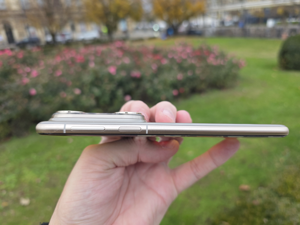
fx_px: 199
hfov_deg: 73.9
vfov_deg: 58.9
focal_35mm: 23
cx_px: 150
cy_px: 112
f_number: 1.7
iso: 50
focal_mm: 6.3
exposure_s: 1/180
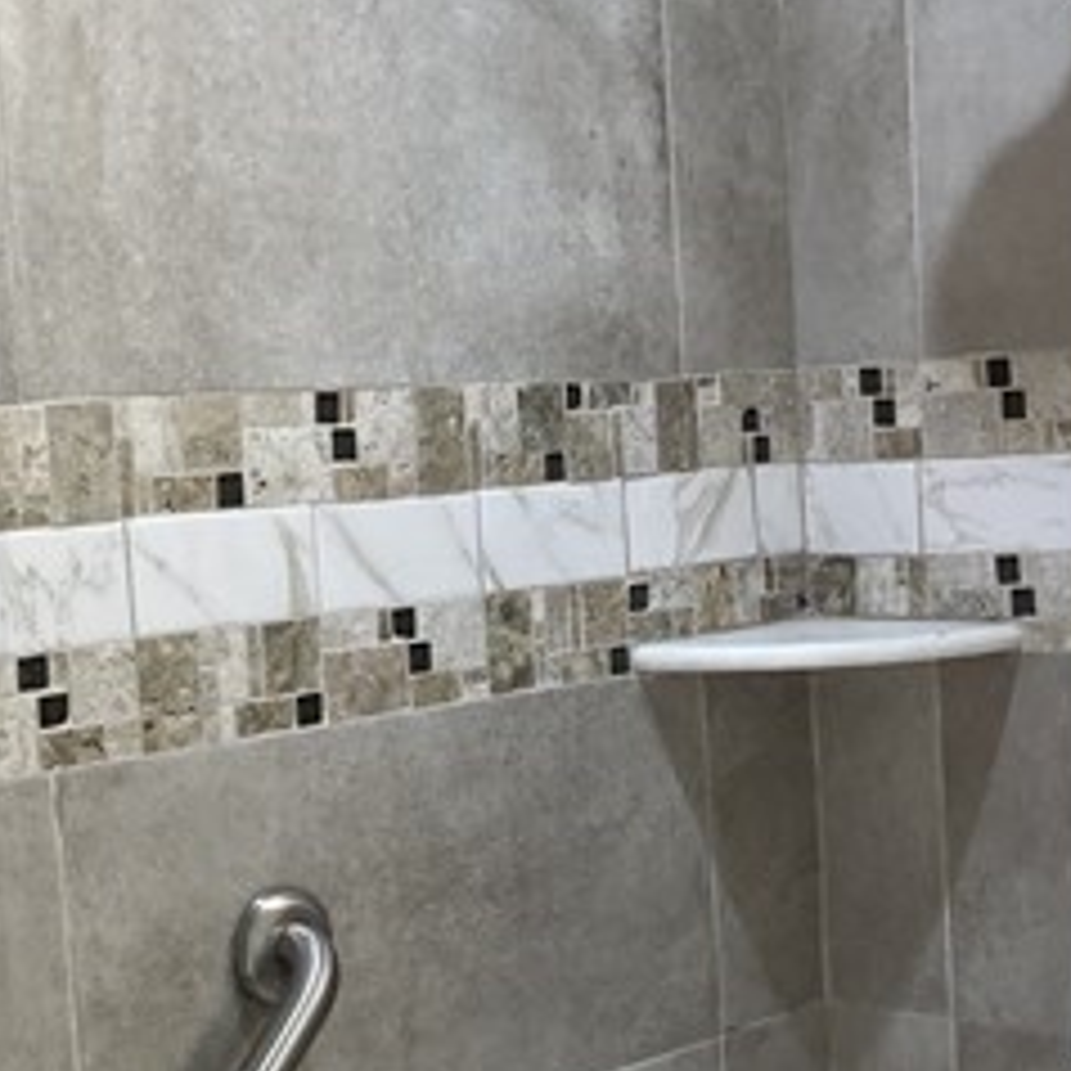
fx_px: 2800
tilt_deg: -5.9
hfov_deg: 21.5
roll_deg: +3.3
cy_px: 693
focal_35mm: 80
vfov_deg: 21.6
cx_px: 770
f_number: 1.8
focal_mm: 3.99
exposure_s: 1/60
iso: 80
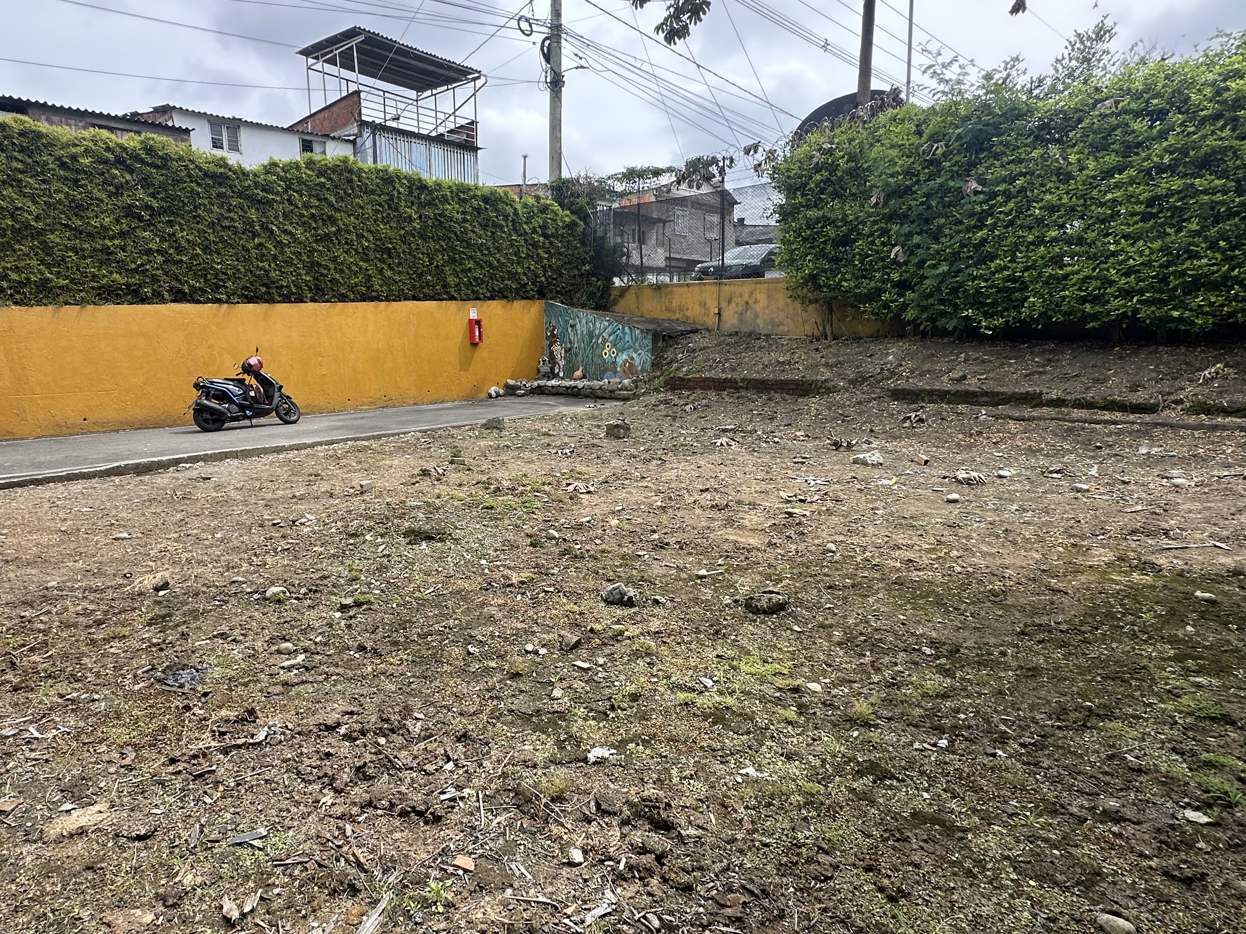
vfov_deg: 66.0
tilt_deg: -8.7
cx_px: 542
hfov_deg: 81.3
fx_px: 720
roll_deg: +0.4
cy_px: 484
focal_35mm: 20
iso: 40
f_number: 2.2
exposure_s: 1/600
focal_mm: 2.22
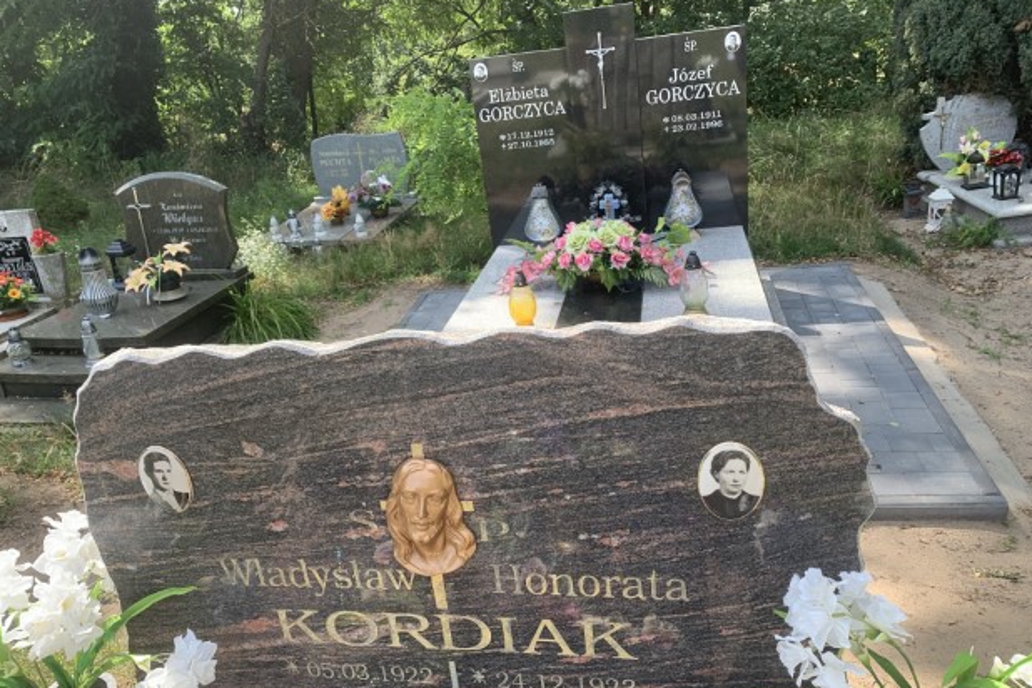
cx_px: 506
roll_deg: +7.4
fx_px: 803
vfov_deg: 46.3
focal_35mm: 28
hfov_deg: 65.5
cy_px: 381
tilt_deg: -25.4
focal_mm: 4.25
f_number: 1.8
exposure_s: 1/405
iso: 25
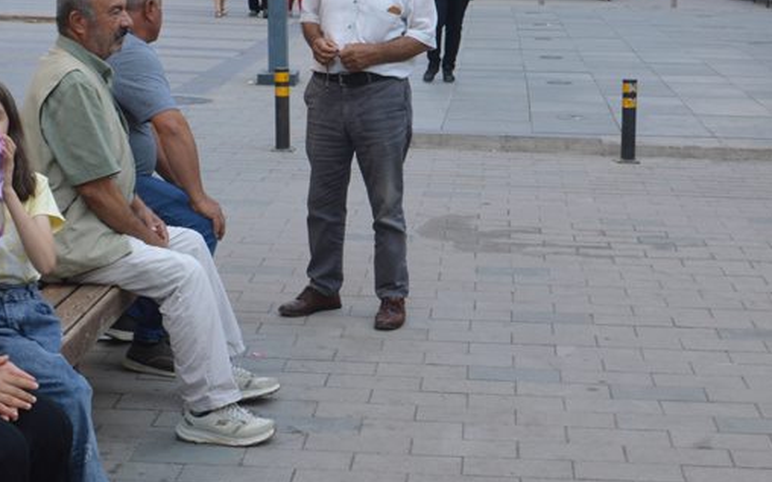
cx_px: 381
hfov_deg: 27.9
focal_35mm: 74
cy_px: 205
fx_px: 1556
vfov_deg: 17.6
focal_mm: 18
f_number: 5.6
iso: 200
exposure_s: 1/125
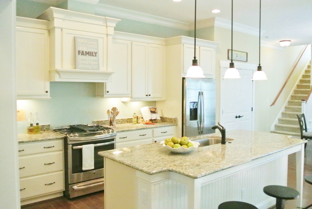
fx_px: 269
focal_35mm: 31
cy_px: 104
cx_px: 156
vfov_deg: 42.4
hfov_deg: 60.2
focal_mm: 11.8
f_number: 4
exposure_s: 1/320
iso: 3200
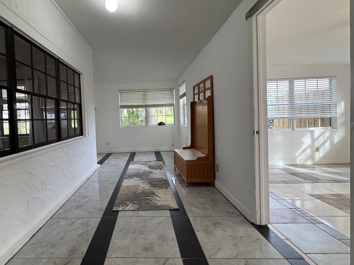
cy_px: 124
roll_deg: +2.4
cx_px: 138
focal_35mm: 18
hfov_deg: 86.4
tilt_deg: -1.3
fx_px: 184
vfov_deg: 71.5
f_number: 2.2
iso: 320
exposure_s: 1/120
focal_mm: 2.22
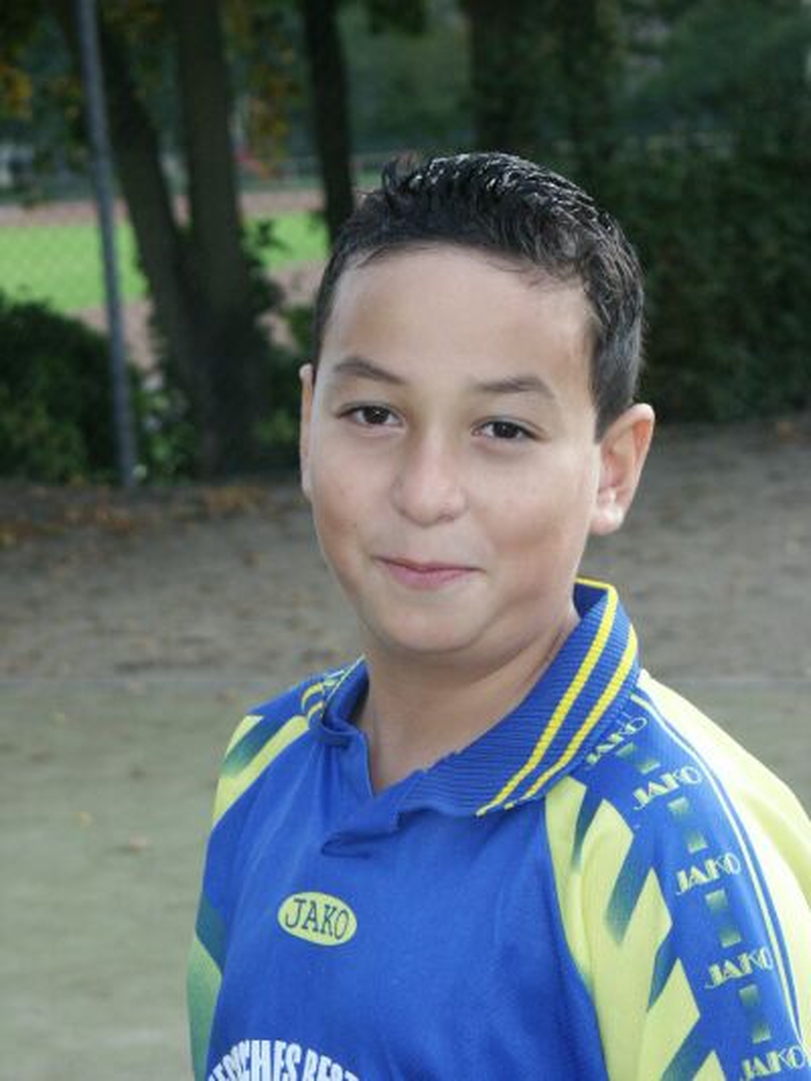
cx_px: 406
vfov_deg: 15.3
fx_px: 4028
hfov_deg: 11.5
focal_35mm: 129
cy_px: 540
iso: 200
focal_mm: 32.63
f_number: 4.5
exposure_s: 1/350
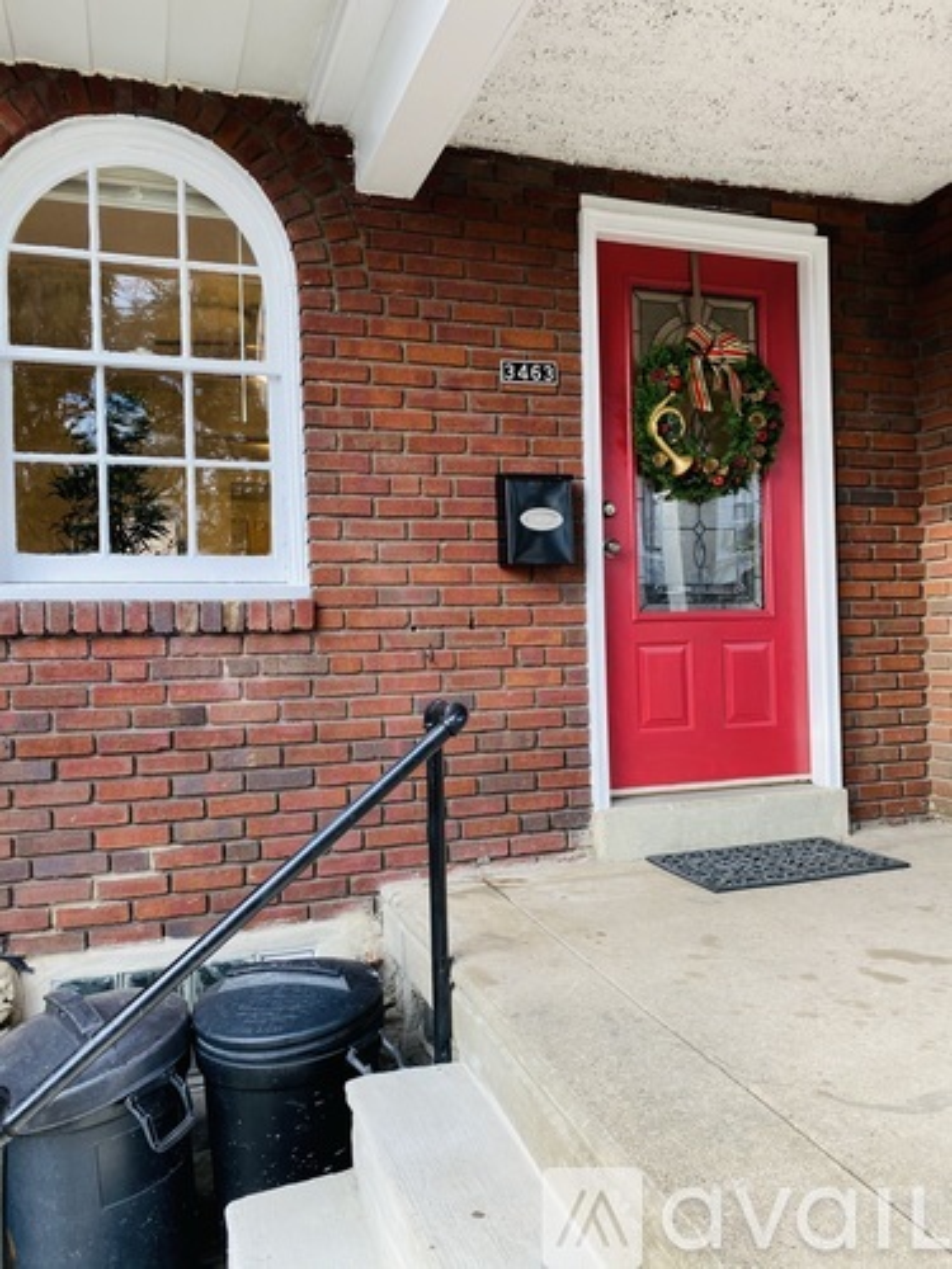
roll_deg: +2.8
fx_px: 953
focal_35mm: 26
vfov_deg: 67.3
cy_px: 634
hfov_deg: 53.1
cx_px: 476
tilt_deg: -0.3
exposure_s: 1/154
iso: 32
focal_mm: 4.25
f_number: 1.8
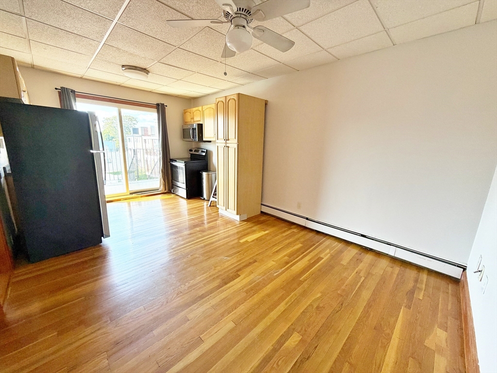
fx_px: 201
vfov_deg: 85.7
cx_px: 248
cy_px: 186
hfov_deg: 102.1
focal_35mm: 14
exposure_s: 1/121
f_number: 2.2
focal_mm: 2.22
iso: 100
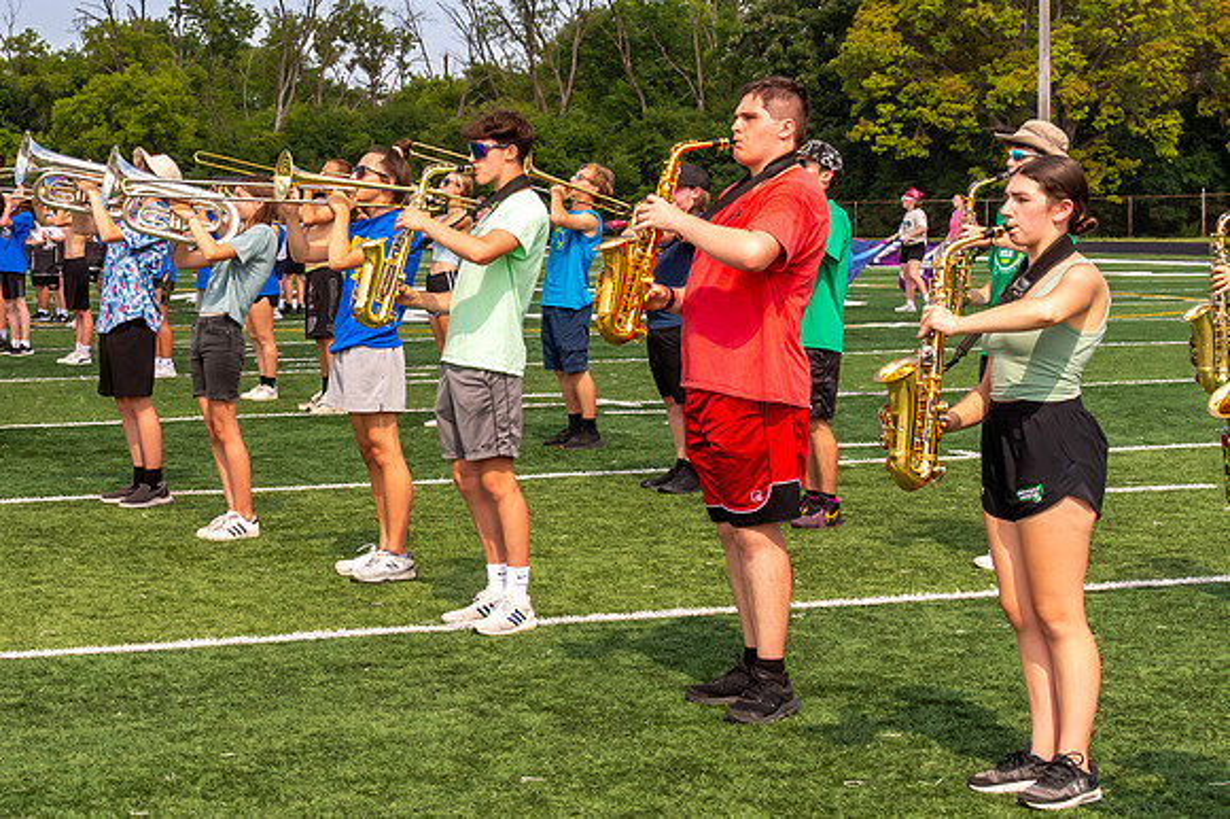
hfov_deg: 24.6
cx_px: 123
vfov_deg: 17.0
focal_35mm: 80
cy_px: 274
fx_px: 2734
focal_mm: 44
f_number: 13
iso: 1250
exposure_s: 1/1250
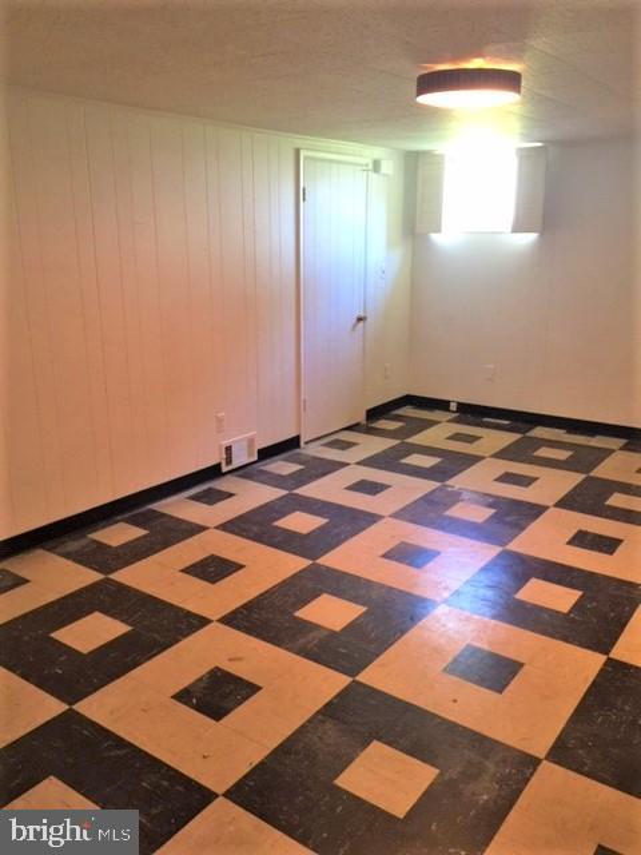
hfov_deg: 48.2
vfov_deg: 61.7
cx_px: 320
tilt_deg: -13.8
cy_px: 428
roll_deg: +0.0
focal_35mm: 29
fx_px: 716
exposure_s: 1/15
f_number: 2.2
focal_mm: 4.15
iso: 100
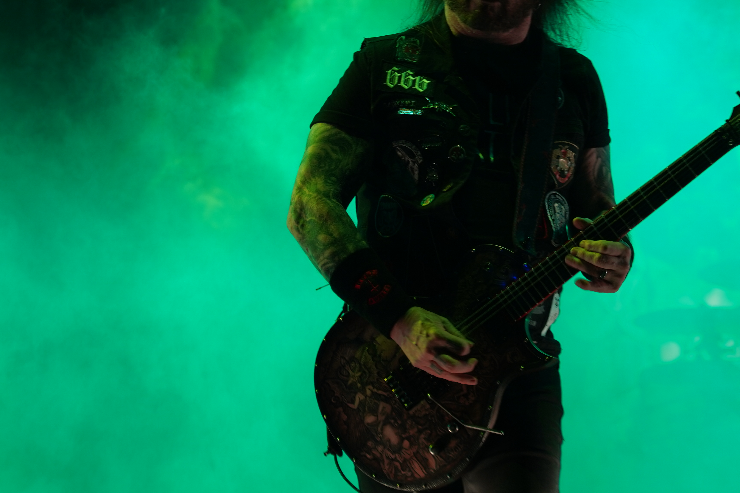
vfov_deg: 9.9
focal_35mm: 138
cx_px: 503
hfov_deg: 14.8
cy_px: 107
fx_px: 2836
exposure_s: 1/100
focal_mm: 79
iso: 250
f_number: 4
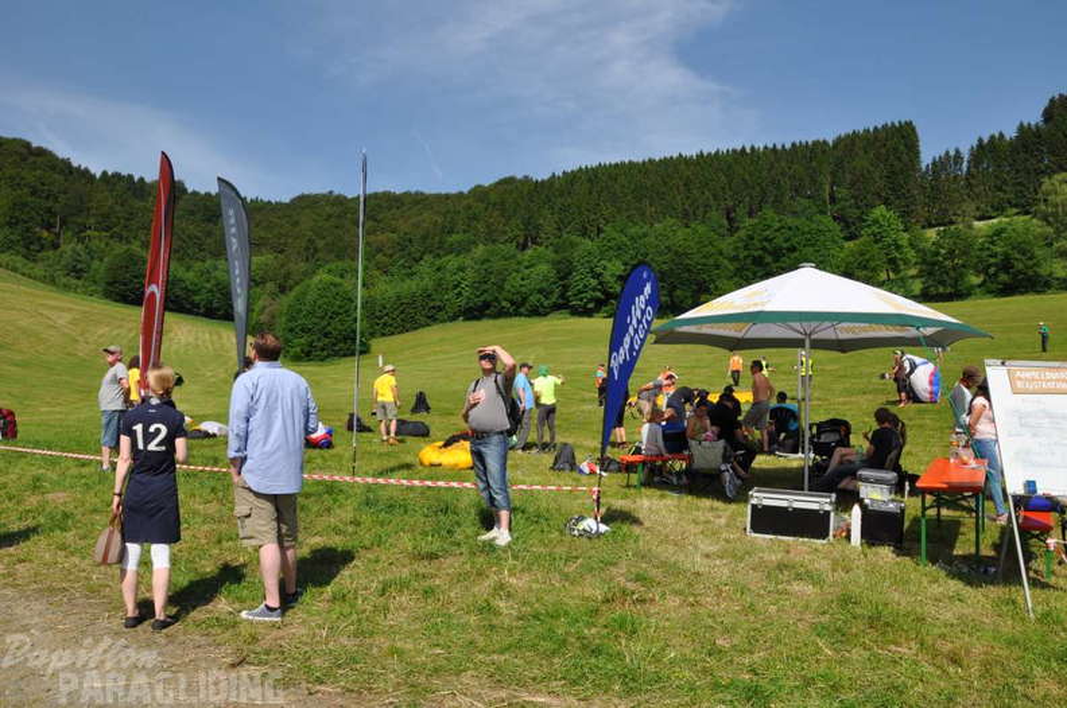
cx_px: 534
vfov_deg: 47.8
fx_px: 799
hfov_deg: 67.4
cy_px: 354
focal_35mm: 27
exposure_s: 1/200
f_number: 14
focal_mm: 18
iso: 200
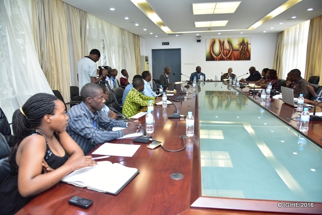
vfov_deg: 53.2
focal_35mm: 24
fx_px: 215
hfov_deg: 73.7
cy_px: 108
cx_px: 161
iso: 3200
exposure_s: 1/250
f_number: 5
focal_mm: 24
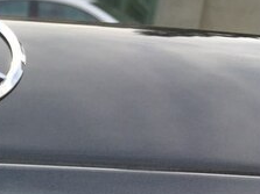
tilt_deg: -18.7
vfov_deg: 16.4
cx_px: -98
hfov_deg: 20.4
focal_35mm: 86
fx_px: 646
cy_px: 238
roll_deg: -1.9
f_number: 2.2
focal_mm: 4.15
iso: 25
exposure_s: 1/398
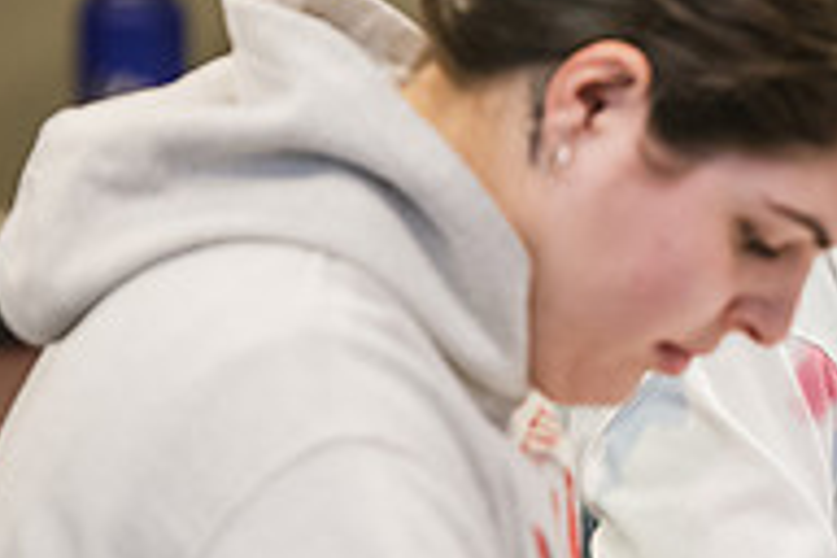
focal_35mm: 454
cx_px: 898
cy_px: 403
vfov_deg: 3.0
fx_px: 10555
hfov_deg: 4.5
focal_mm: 150
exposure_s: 1/200
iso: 1600
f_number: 3.2
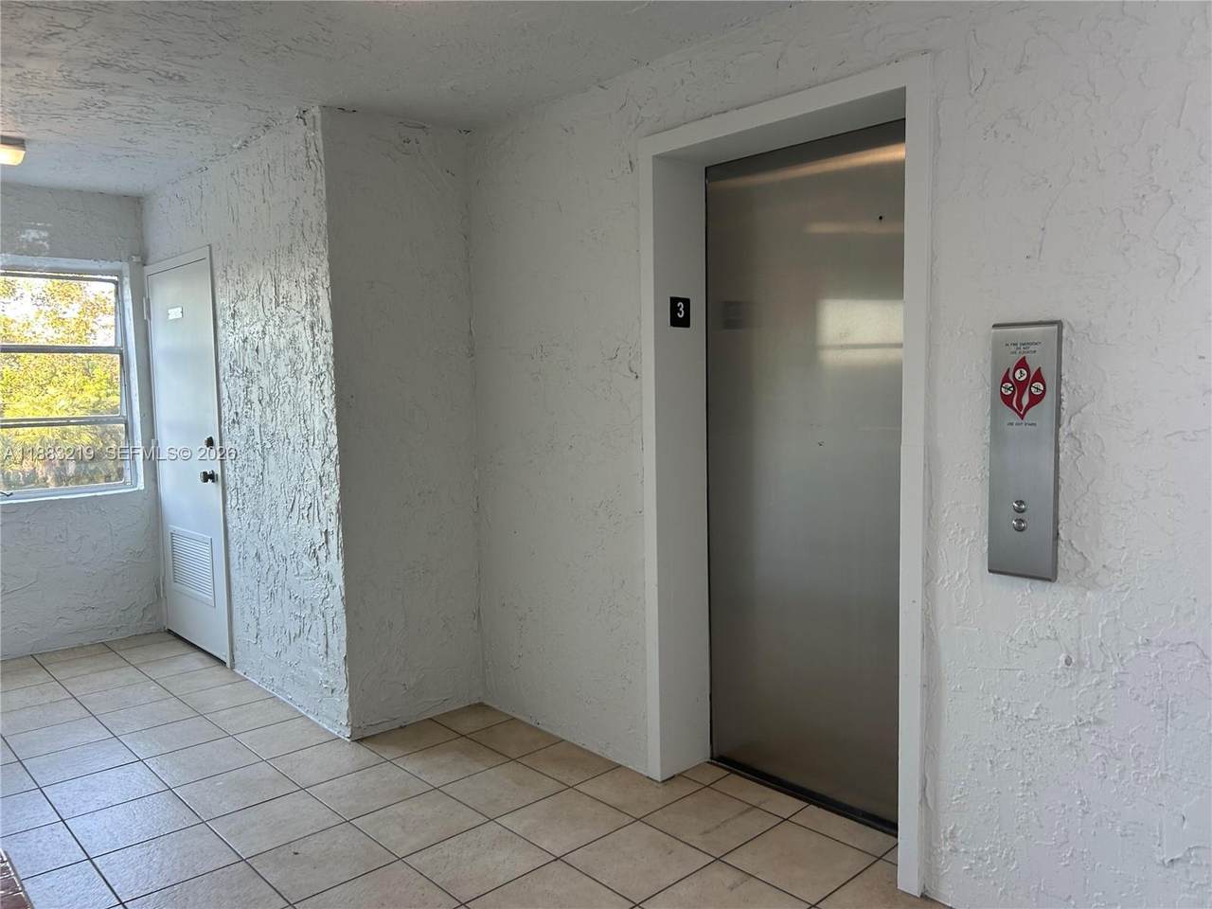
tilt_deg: -5.2
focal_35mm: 26
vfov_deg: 53.1
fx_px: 910
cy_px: 454
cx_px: 606
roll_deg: +1.2
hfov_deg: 67.3
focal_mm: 5.7
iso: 64
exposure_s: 1/60
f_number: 1.5
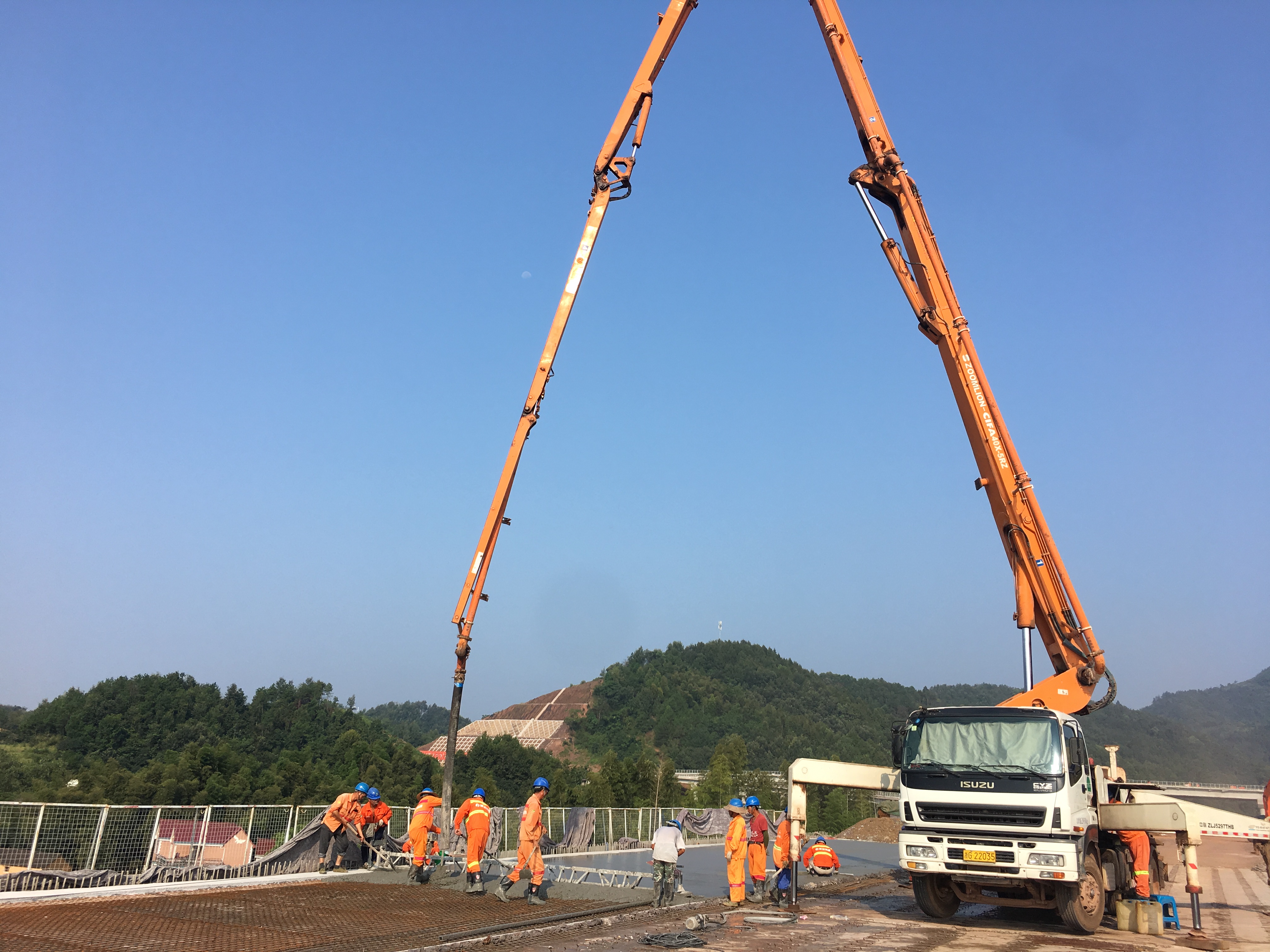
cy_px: 476
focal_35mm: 29
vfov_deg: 48.2
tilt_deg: +18.4
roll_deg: -4.7
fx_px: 1064
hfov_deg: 61.7
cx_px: 635
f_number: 2.2
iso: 25
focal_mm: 4.15
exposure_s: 1/1451
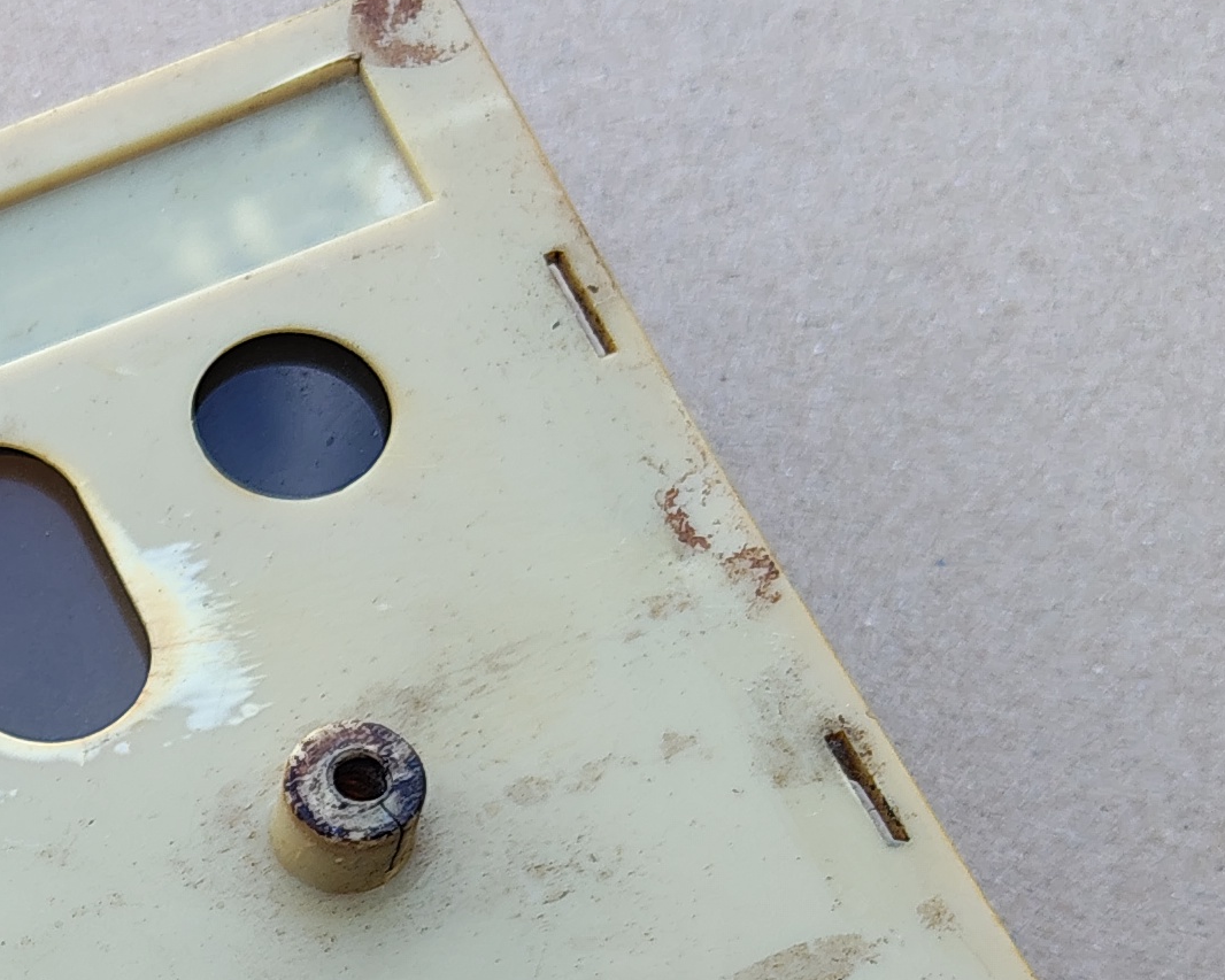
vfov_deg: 16.4
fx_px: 3263
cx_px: -444
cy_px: 1185
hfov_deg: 19.3
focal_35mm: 90
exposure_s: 1/245
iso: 100
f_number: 1.8
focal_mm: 5.56
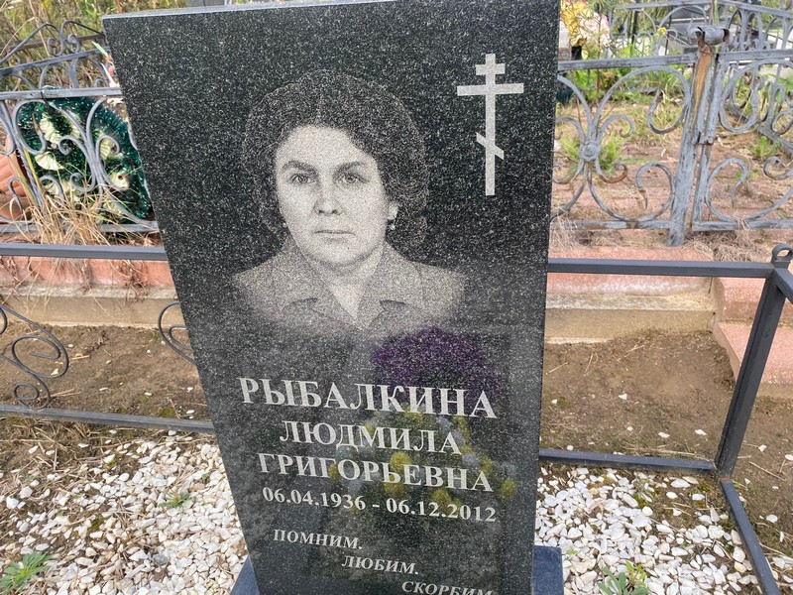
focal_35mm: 26
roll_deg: +4.6
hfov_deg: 67.3
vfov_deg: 53.1
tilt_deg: -30.7
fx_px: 596
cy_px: 298
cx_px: 396
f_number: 1.8
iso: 32
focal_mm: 4.25
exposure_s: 1/434
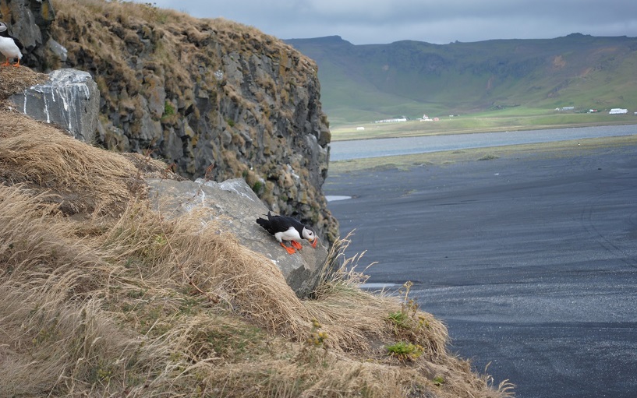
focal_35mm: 85
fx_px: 1467
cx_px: 319
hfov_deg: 24.5
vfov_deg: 15.5
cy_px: 201
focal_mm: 55
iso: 180
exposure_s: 1/500
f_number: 5.6
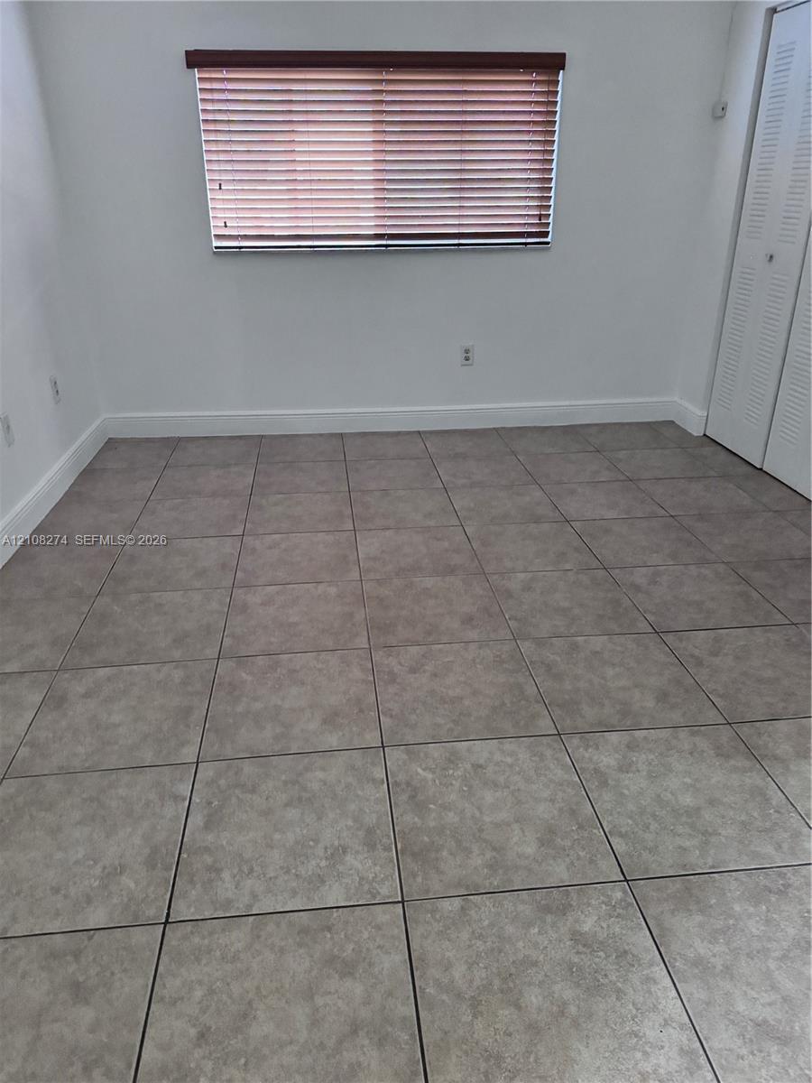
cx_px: 406
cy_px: 542
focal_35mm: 24
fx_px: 751
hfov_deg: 56.8
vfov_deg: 71.6
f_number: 1.78
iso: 1000
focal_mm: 6.76
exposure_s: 1/40
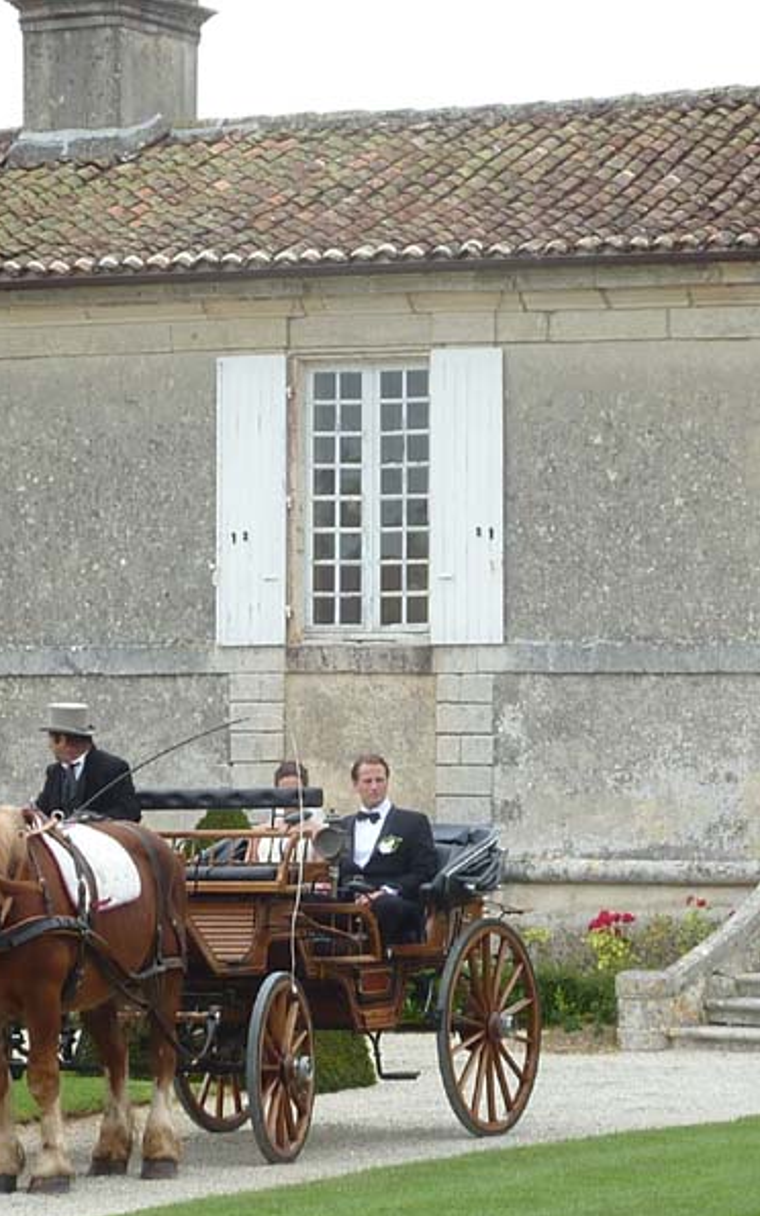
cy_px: 611
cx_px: 402
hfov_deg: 8.1
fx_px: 5334
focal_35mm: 161
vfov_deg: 13.0
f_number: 4
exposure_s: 1/200
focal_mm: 10.3
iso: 80
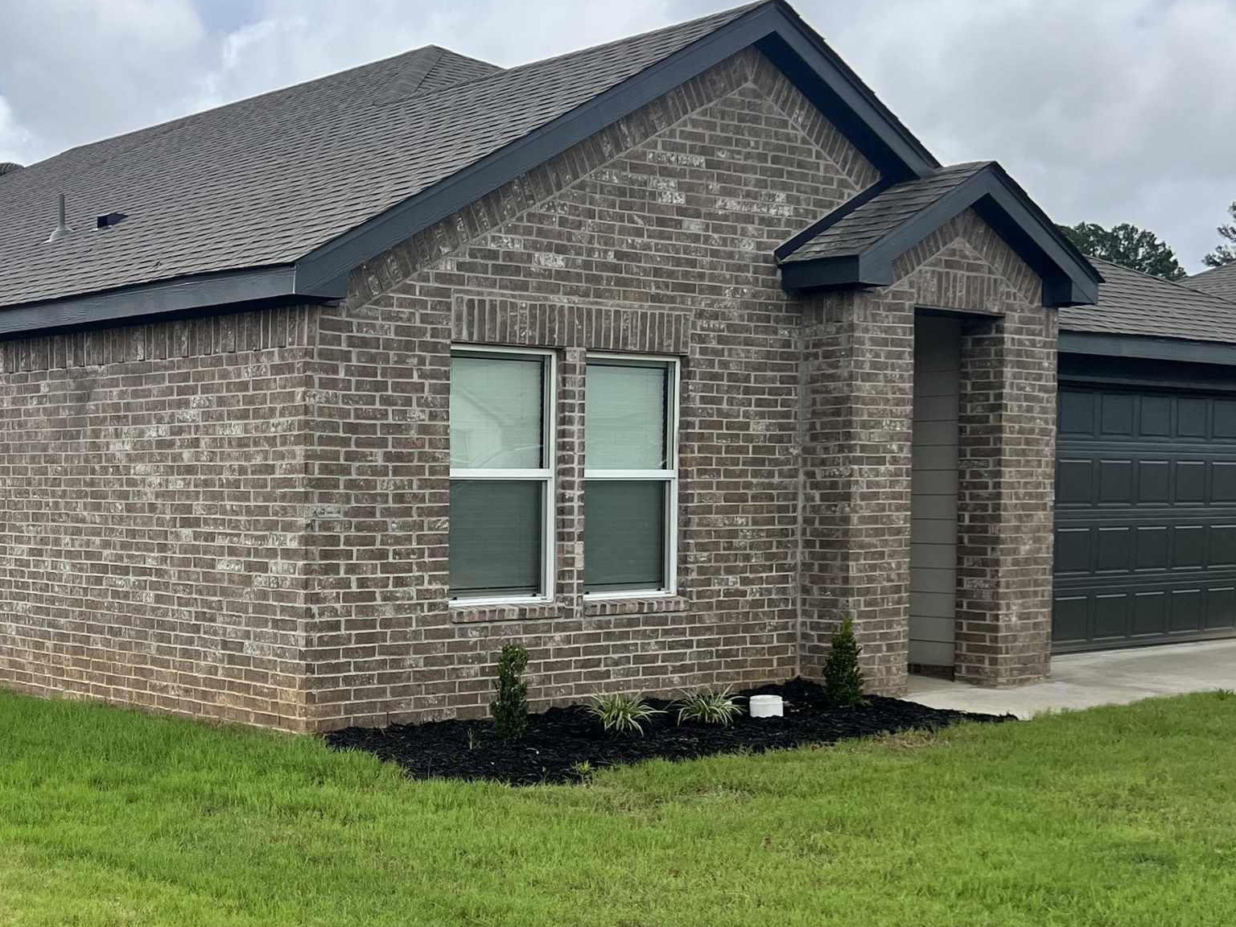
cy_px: 560
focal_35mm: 52
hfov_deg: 36.0
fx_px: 1857
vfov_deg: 28.0
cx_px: 308
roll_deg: -0.8
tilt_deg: -3.2
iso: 50
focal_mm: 5.7
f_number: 1.5
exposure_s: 1/4444
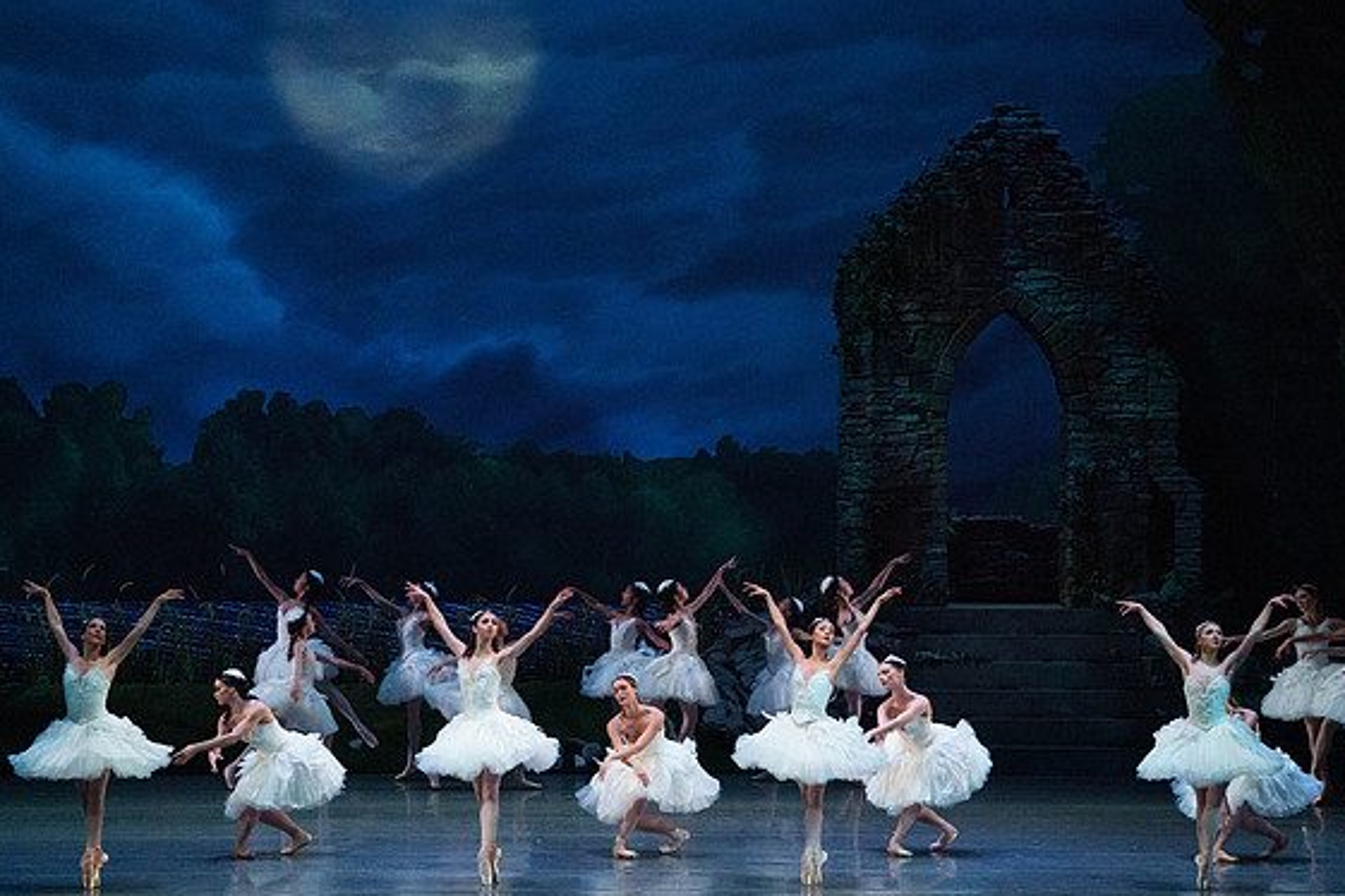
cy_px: 455
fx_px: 5492
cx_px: 691
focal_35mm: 147
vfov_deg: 9.3
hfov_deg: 14.0
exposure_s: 1/250
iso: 8000
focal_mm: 141
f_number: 5.6
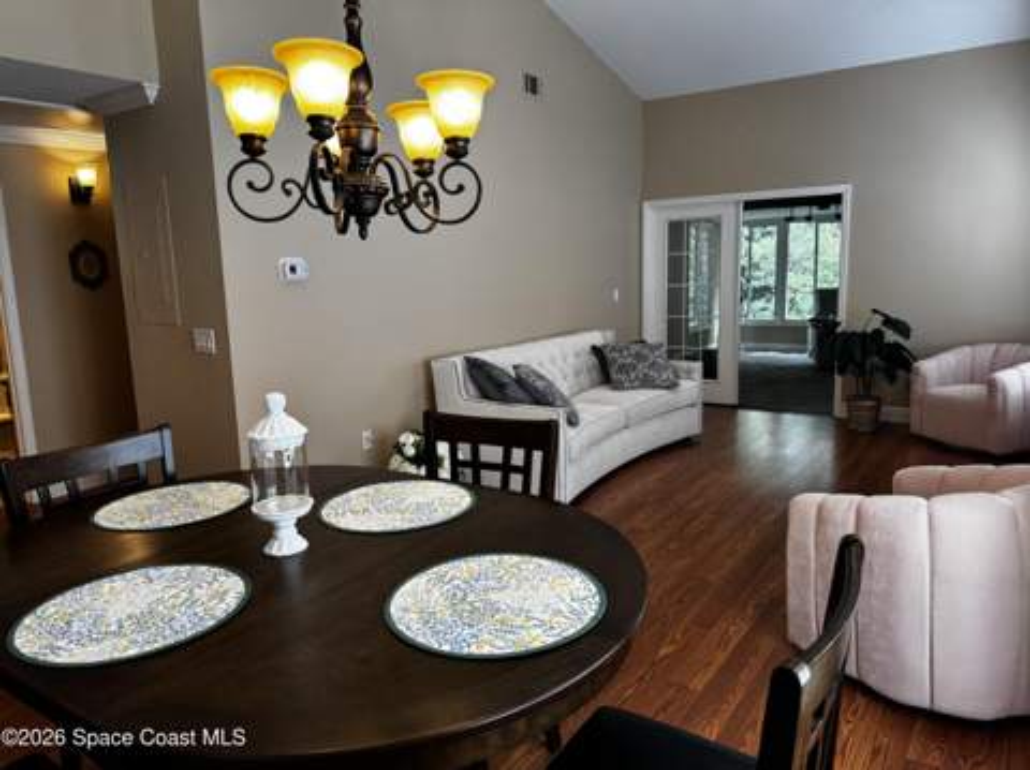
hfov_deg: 71.7
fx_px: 713
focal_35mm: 24
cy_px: 385
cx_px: 515
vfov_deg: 56.7
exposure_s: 1/120
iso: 125
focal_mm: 6.76
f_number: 1.78
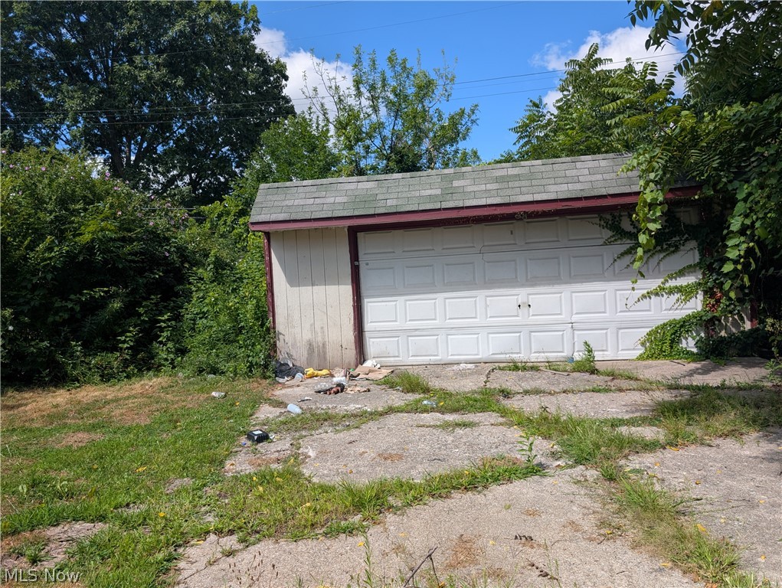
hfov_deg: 71.5
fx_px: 543
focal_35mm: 24
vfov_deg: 56.9
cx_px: 391
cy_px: 294
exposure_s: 1/1018
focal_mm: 6.9
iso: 21
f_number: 1.68
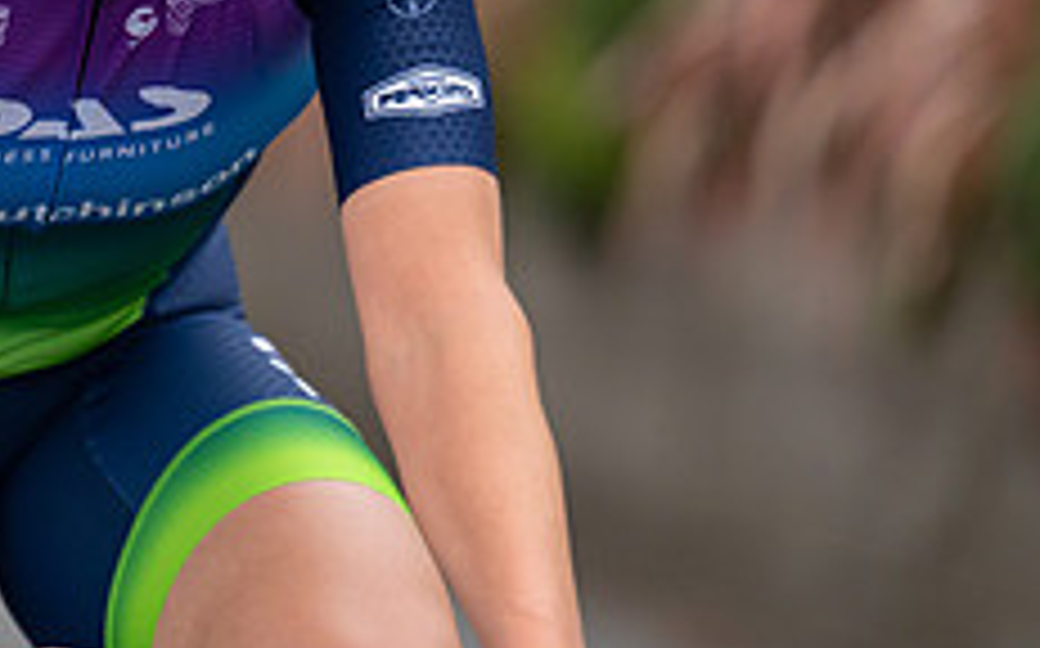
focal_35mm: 512
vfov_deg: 2.6
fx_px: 14501
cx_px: 153
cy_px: -200
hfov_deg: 4.1
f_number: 2.8
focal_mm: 200
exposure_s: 1/800
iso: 1000
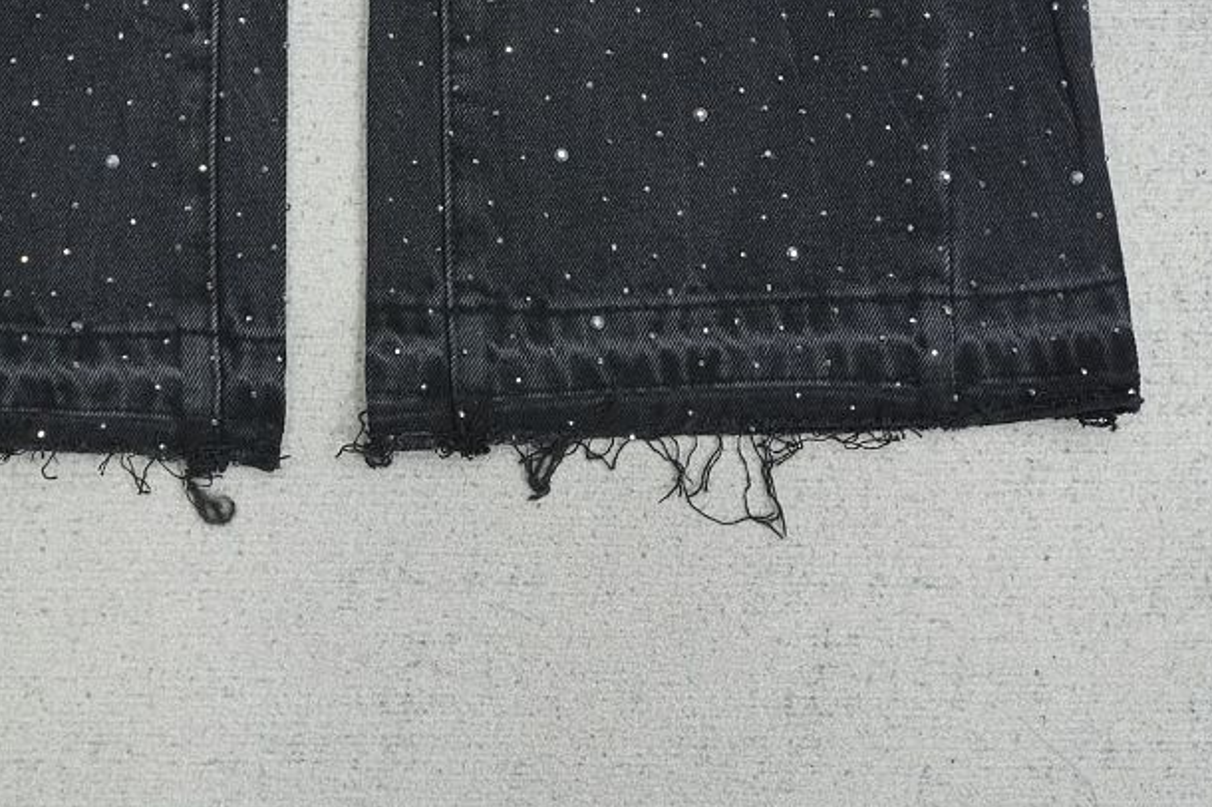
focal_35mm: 63
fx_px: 2120
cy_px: 295
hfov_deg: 31.9
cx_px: 525
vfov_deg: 21.5
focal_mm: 32
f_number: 8
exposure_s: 1/160
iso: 1000
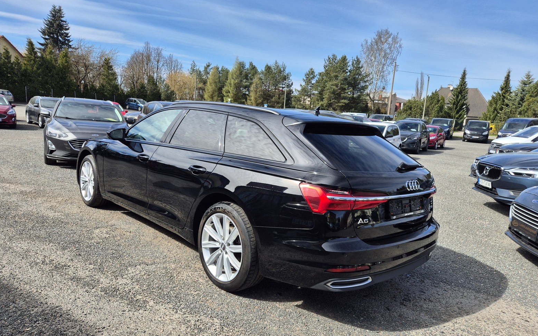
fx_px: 367
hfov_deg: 72.5
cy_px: 167
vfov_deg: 49.3
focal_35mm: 25
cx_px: 268
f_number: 1.8
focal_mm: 5.4
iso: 25
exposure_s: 1/1404
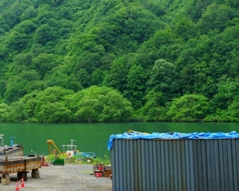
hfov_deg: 27.0
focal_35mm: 69
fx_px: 488
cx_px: 48
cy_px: 65
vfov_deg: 22.1
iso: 100
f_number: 5.6
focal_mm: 30
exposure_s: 1/80
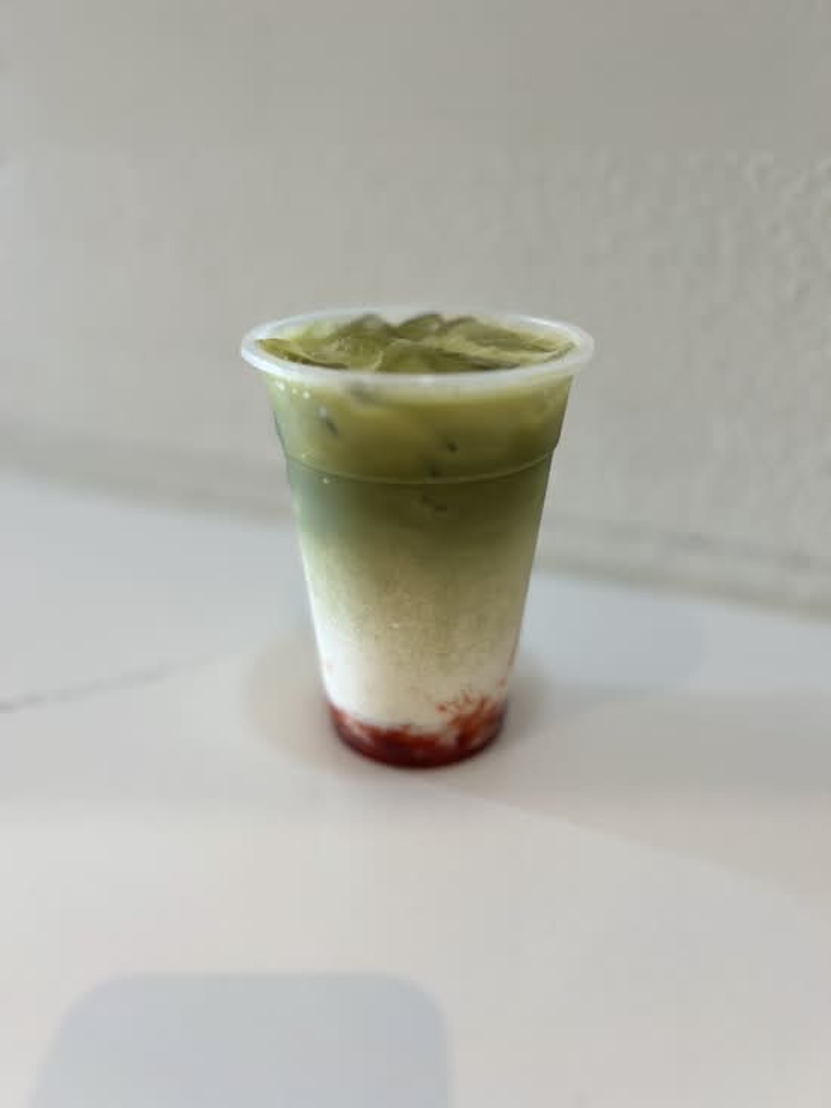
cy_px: 554
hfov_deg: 53.1
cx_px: 416
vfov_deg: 67.3
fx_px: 832
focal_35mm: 26
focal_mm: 5.7
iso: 64
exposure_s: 1/120
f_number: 1.5
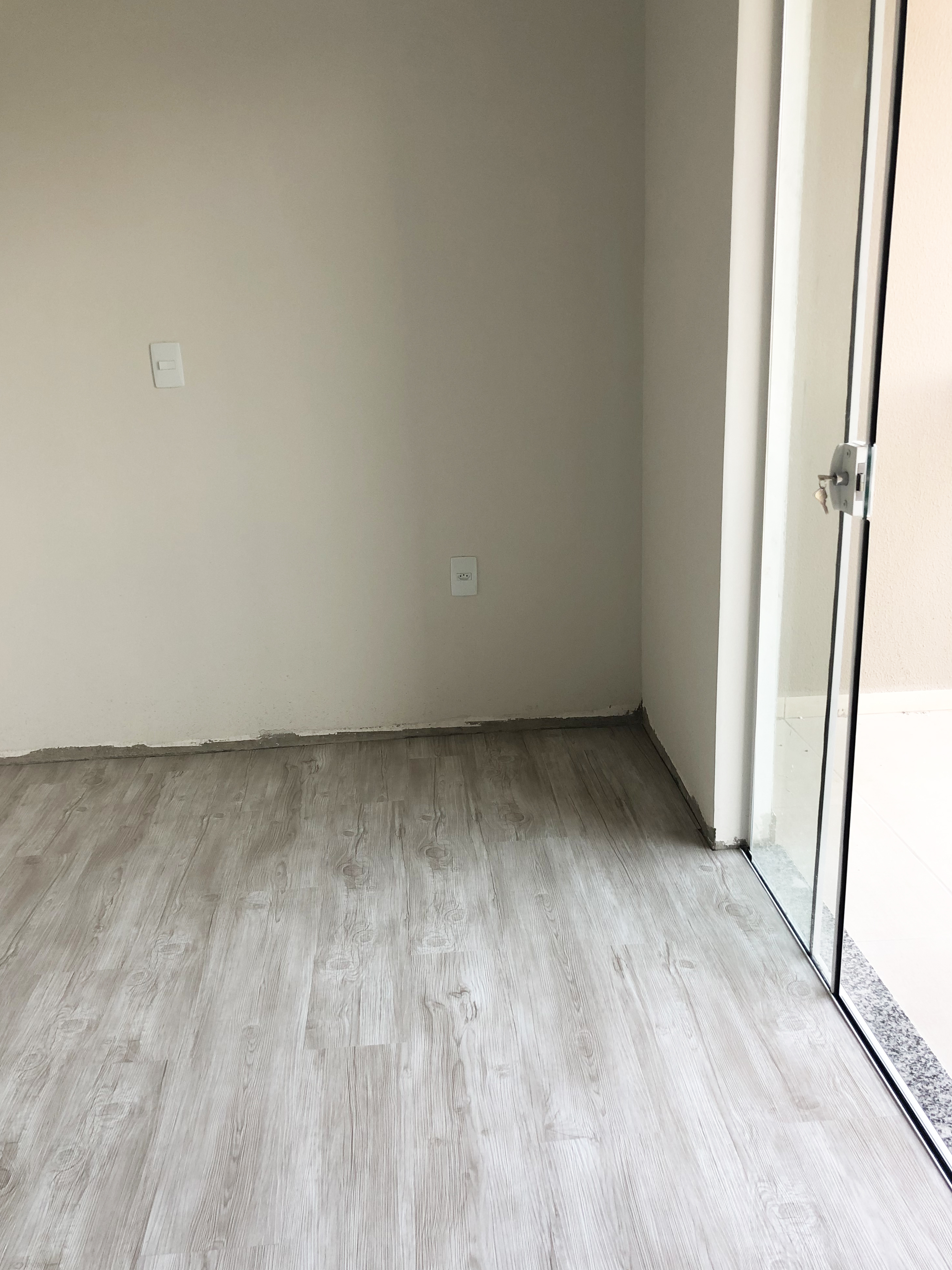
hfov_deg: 48.2
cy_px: 648
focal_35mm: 29
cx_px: 475
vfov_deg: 61.7
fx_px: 1063
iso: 25
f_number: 1.8
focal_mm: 4
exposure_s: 1/30
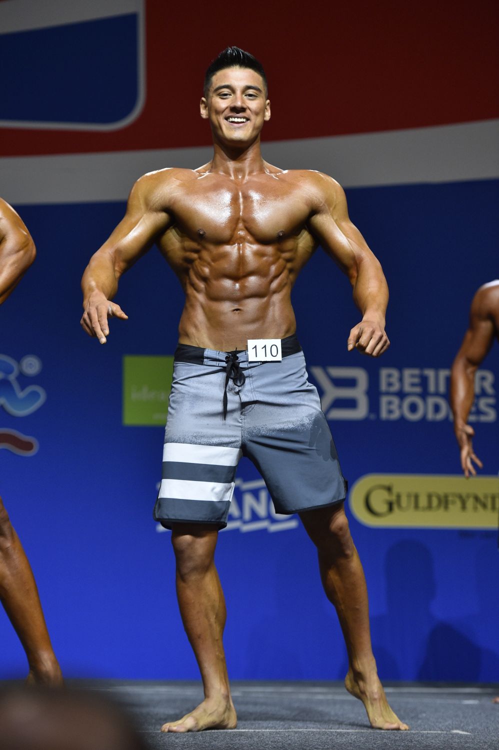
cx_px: 250
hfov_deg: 11.4
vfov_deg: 17.1
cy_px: 375
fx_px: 2498
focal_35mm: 120
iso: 1000
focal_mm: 120
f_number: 3.5
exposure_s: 1/640
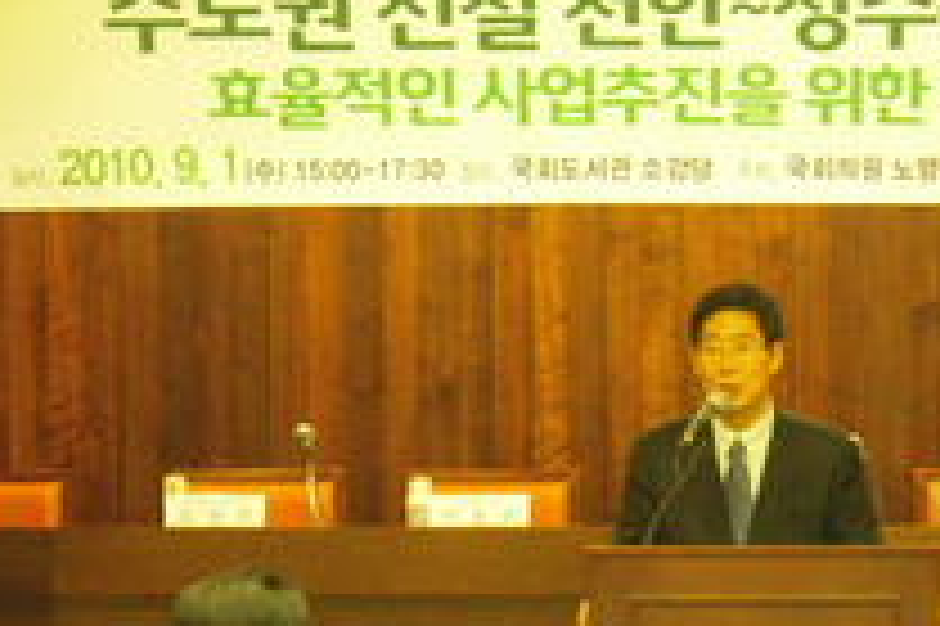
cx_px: 648
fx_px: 4670
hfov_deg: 11.5
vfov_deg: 7.6
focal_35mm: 179
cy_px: 581
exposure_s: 1/15
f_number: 5
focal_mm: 16.1
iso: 1600
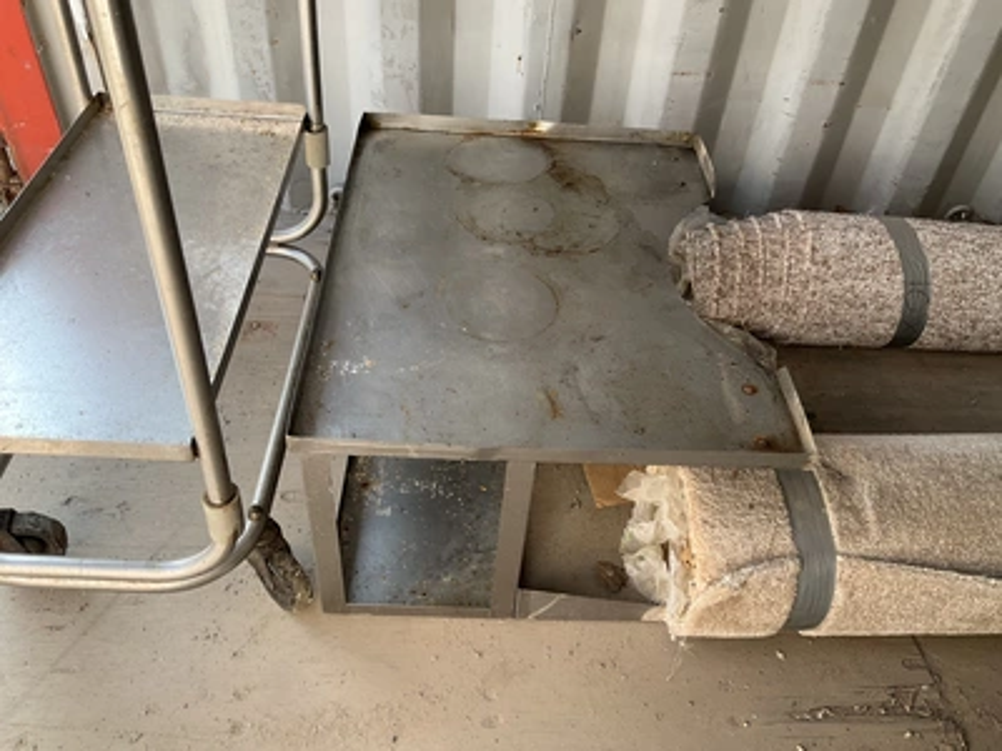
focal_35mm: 29
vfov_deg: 48.2
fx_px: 839
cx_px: 501
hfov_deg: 61.7
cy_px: 376
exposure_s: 1/122
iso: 20
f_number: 1.8
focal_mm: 3
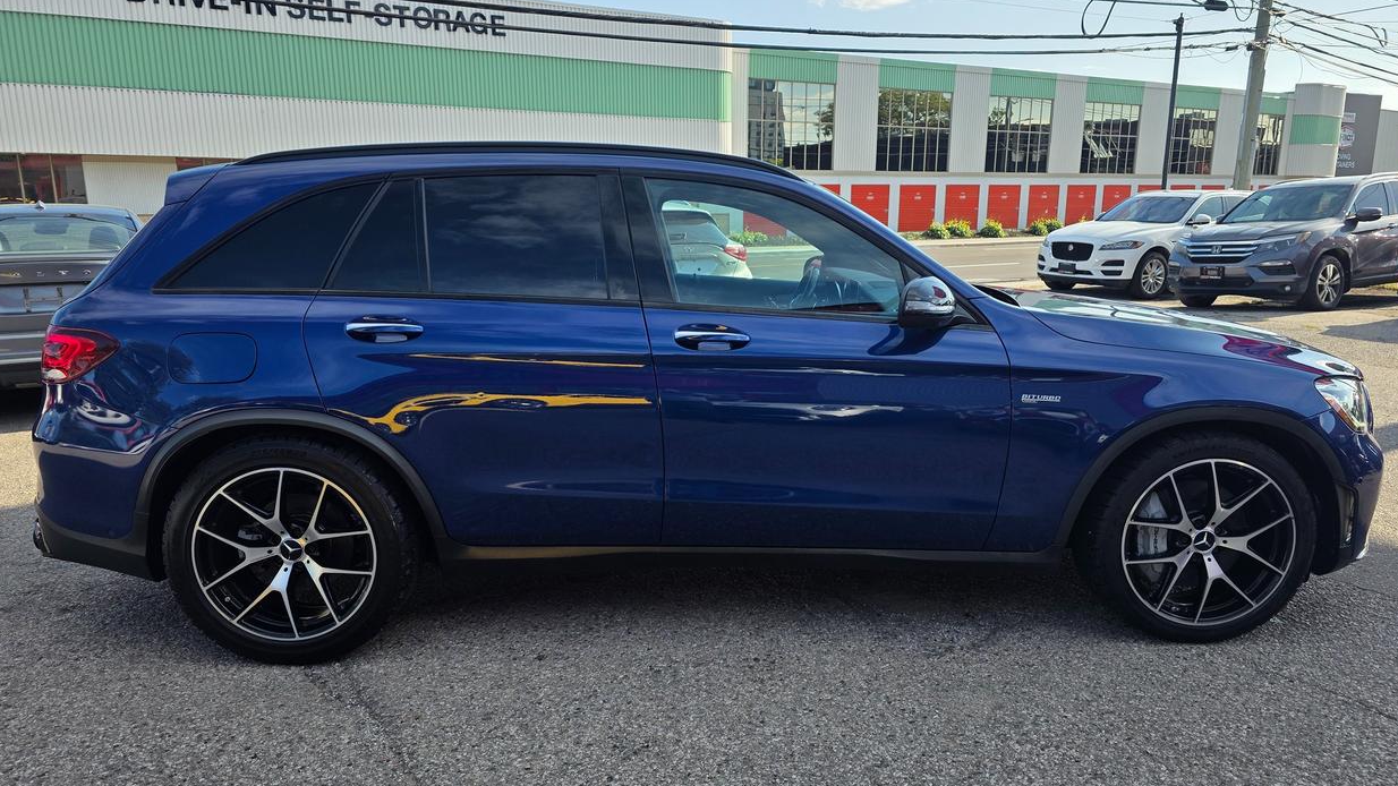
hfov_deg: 71.9
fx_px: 964
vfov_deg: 44.3
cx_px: 707
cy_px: 430
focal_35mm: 26
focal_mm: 6.3
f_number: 1.7
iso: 80
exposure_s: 1/3109
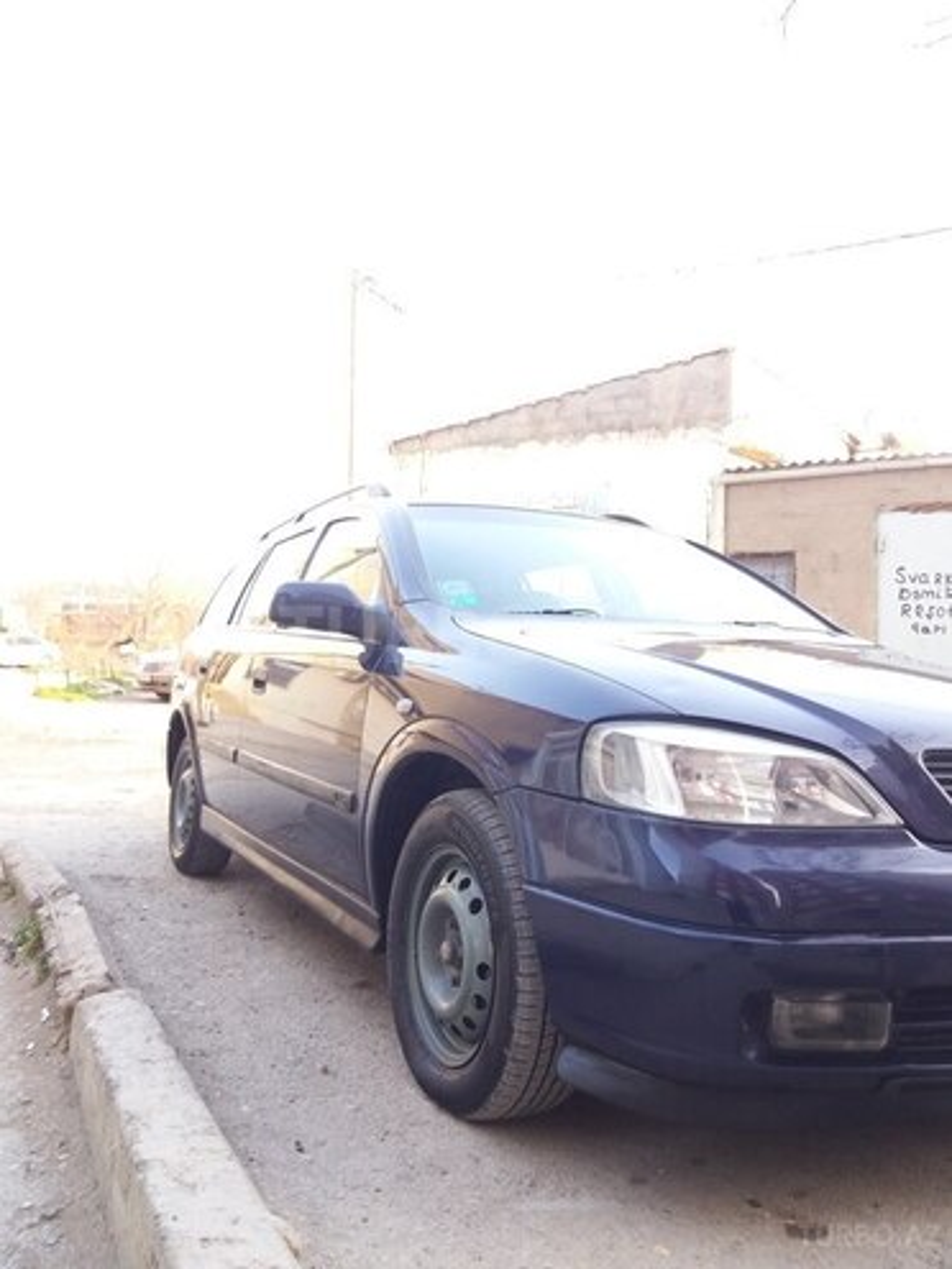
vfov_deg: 63.4
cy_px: 634
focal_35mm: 28
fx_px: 1027
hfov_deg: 49.7
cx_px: 476
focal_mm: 3.7
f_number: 1.9
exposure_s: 1/50
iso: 80
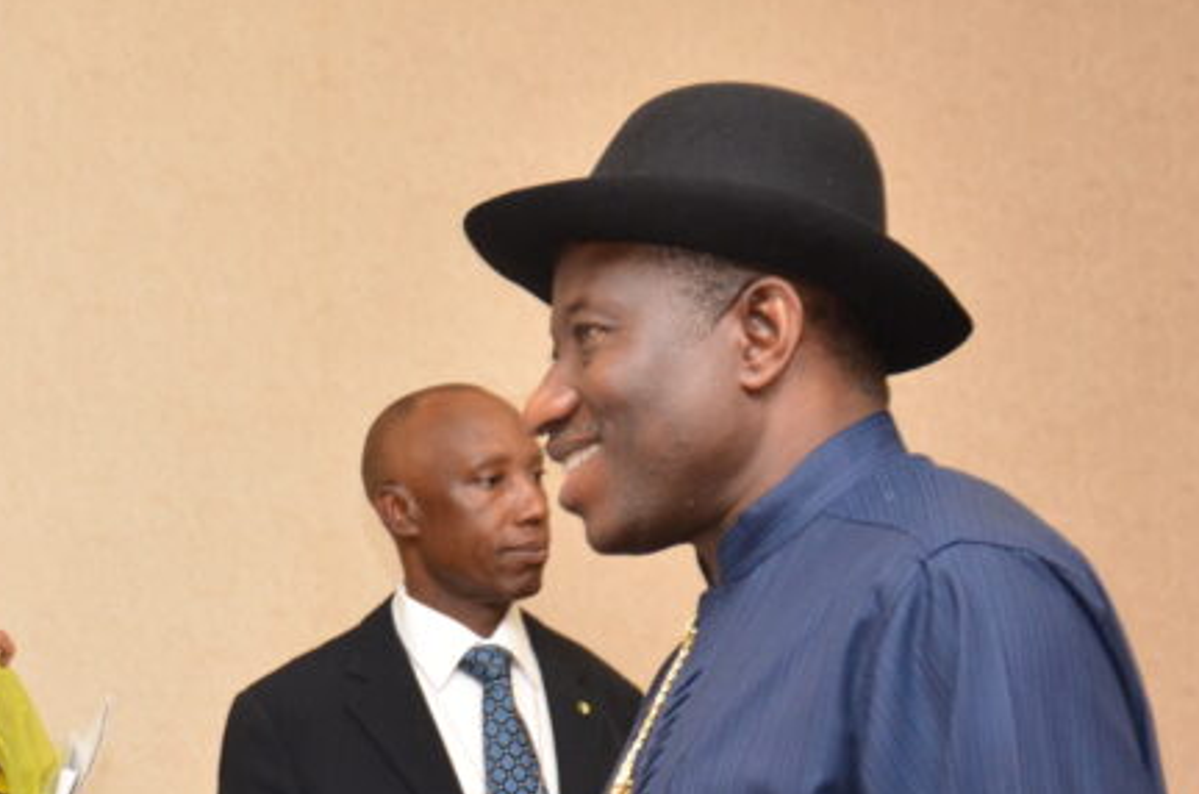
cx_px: 139
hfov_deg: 16.7
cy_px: 794
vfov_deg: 11.2
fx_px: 4021
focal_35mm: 121
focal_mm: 34
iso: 800
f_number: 4.2
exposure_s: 1/60
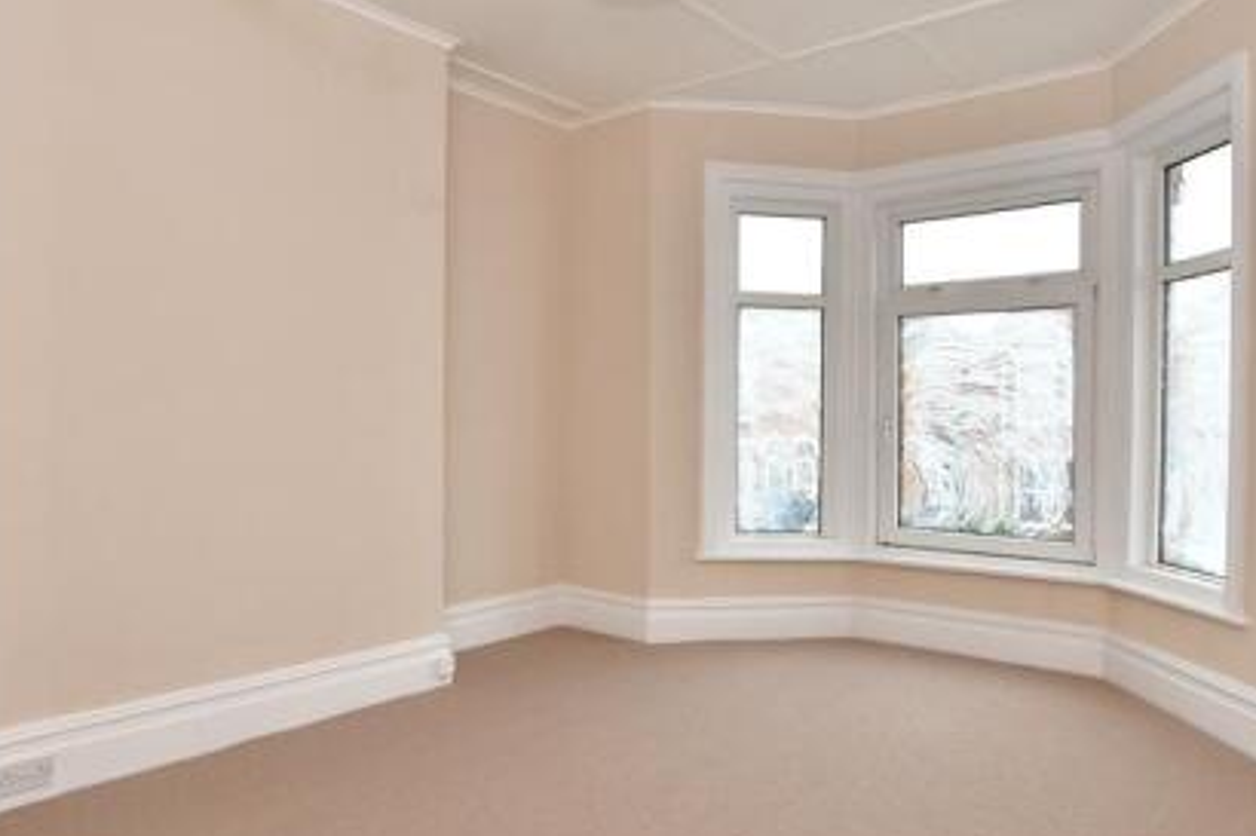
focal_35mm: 24
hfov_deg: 73.6
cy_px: 421
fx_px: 837
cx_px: 680
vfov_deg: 53.1
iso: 200
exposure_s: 1/30
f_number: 8
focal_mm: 10
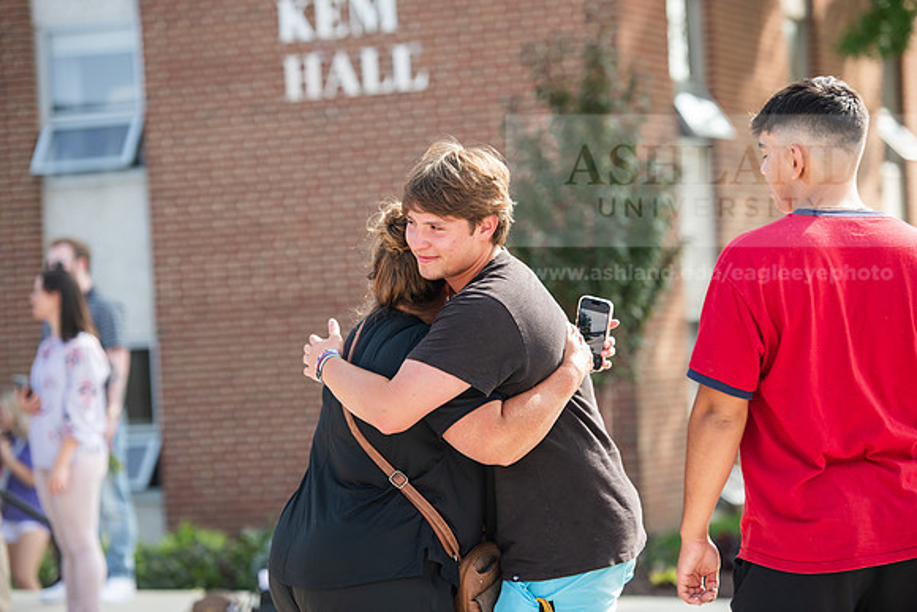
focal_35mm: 122
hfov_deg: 16.8
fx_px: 3108
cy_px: 306
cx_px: 458
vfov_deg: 11.2
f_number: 3.5
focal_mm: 122
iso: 100
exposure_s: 1/320
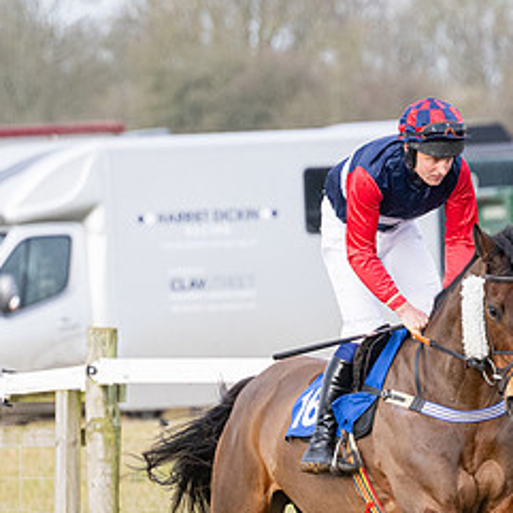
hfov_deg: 2.3
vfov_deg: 2.3
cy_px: 588
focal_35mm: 748
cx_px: 486
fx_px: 12541
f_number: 5
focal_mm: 220
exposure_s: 1/1600
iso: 800
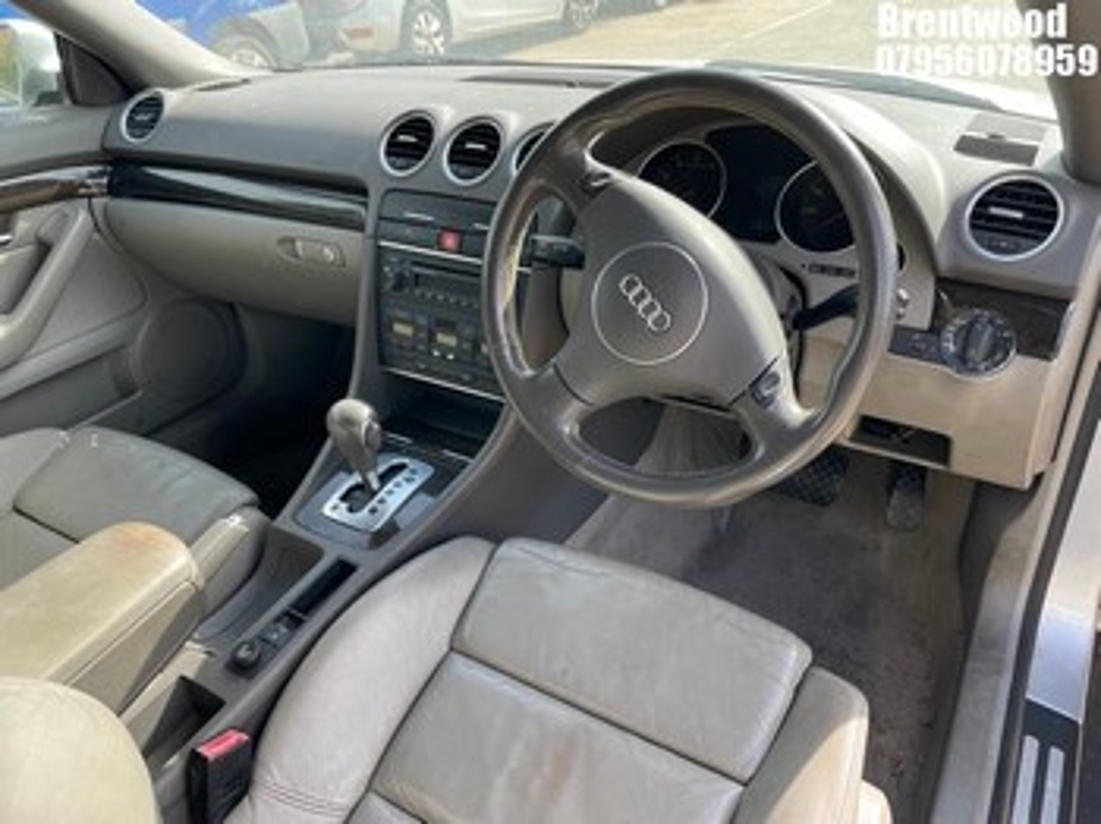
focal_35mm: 26
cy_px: 412
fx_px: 826
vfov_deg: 53.0
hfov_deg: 67.3
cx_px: 550
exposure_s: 1/299
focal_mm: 4.2
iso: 32
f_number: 1.6
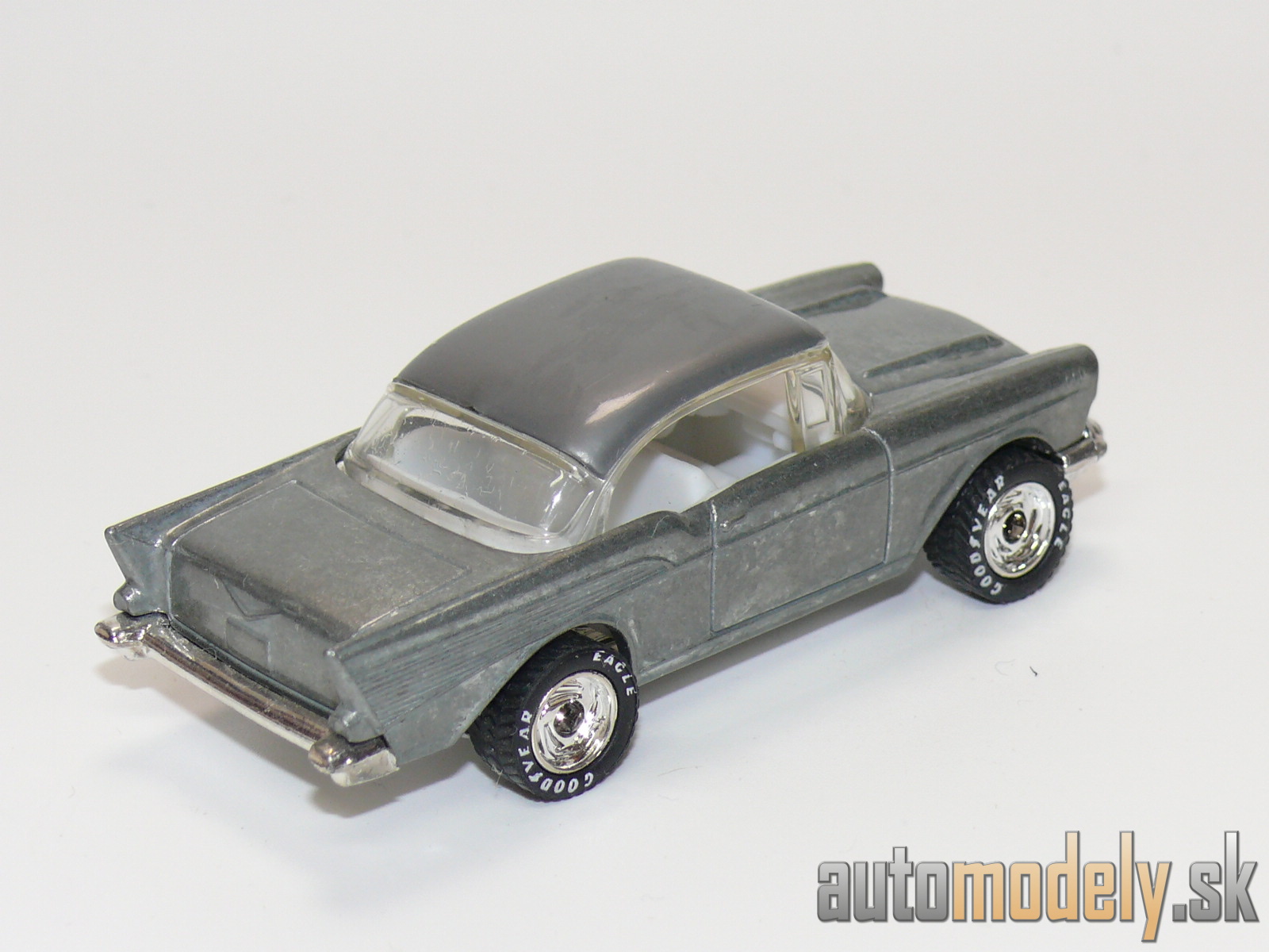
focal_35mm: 110
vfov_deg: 13.5
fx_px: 4033
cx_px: 634
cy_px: 476
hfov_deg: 17.9
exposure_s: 1/30
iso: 100
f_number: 4
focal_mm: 14
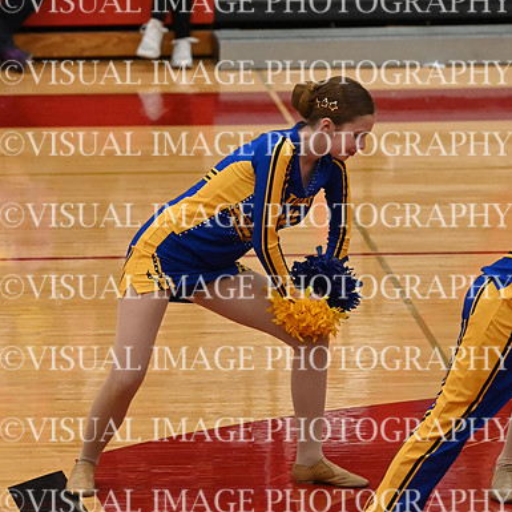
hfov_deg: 4.7
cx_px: 256
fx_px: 6258
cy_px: 180
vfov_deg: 4.7
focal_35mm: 374
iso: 6400
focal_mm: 195
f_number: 4
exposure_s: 1/400
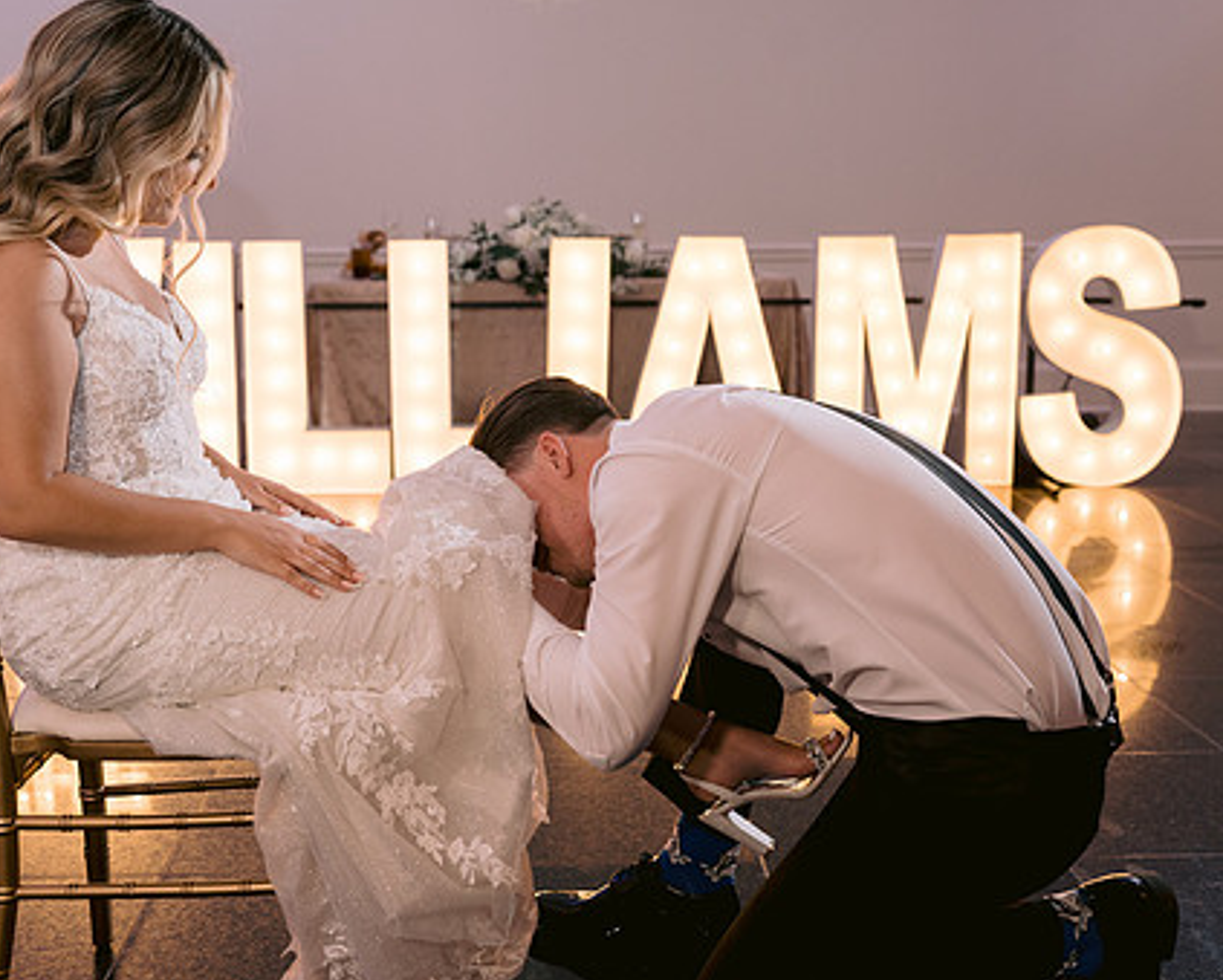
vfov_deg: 33.5
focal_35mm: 45
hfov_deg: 41.1
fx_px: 1630
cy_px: 481
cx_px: 538
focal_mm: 35
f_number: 3.5
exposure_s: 1/80
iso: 400
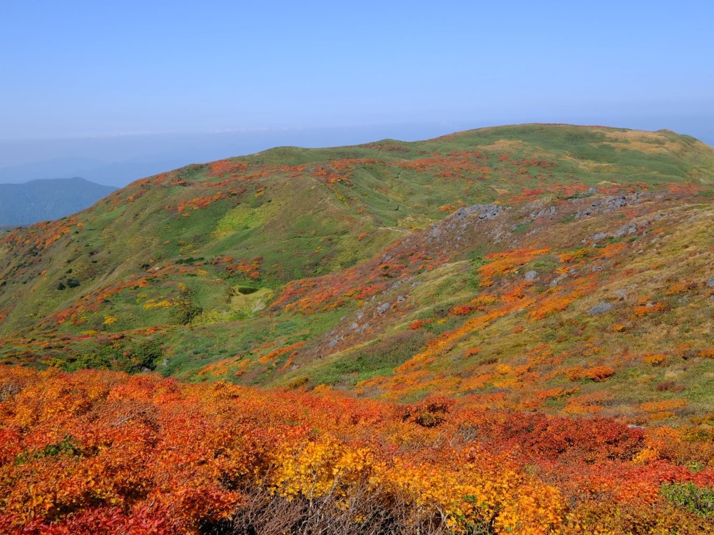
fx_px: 825
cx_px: 338
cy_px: 268
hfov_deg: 46.8
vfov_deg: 35.9
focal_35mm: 40
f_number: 13
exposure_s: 1/240
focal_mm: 24
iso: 320
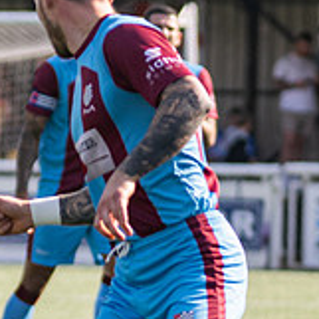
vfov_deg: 2.1
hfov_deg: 2.1
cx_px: -242
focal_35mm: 824
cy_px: 252
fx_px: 8591
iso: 250
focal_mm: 135
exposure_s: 1/2500
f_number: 2.8
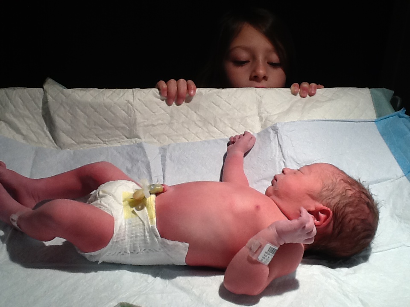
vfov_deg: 32.9
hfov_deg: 42.9
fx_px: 521
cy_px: 154
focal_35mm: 44
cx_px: 205
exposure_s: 1/60
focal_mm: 2.03
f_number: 2.4
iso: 50
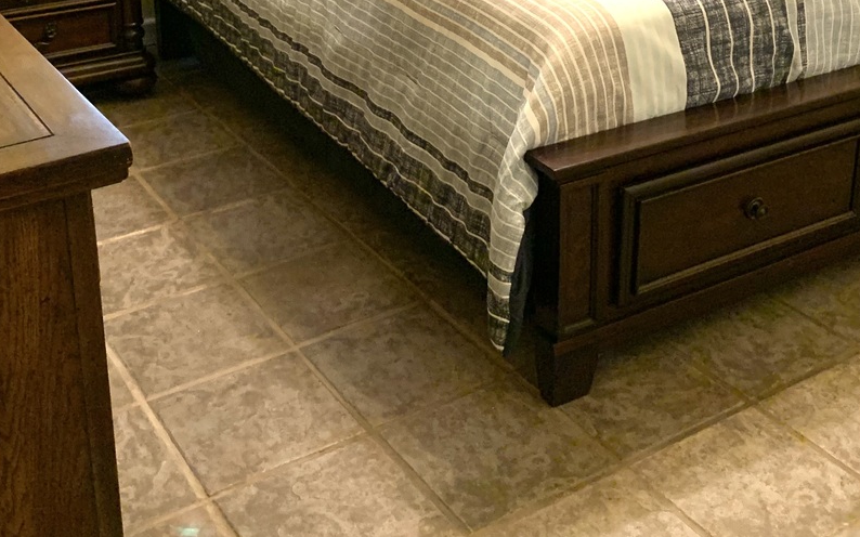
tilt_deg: -15.3
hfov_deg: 40.3
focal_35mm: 50
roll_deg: -0.3
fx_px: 1172
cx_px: 426
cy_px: -26
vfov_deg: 24.4
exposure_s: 1/30
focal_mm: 4.25
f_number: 1.8
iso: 500
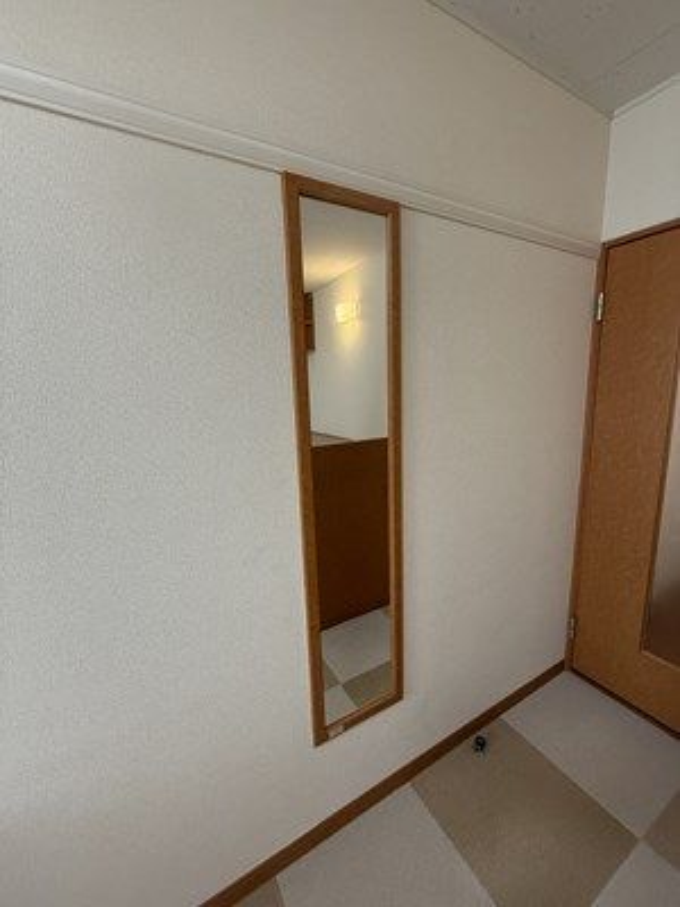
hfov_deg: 85.7
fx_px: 367
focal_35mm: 14
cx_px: 340
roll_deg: +2.5
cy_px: 454
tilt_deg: -9.1
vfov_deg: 102.1
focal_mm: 2.22
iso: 250
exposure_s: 1/99
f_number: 2.2
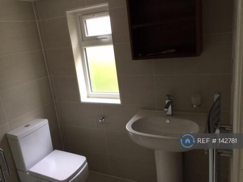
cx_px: 122
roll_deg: +7.1
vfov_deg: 48.2
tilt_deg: -17.8
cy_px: 91
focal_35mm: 29
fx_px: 204
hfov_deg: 61.7
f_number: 2.2
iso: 40
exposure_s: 1/33
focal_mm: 4.15
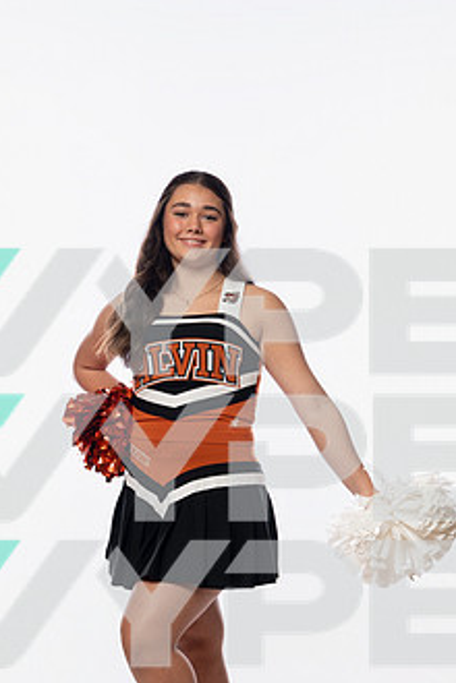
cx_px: 205
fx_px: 1425
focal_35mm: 75
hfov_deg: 18.2
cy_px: 459
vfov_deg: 26.8
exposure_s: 1/250
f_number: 5.6
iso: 640
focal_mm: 55
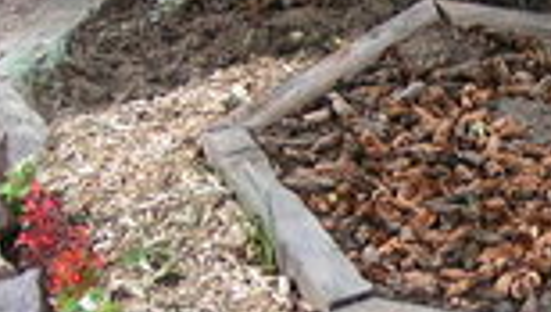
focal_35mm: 118
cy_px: 161
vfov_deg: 10.3
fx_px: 1726
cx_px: 547
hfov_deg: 17.7
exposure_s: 1/60
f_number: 3.5
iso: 50
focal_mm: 5.8
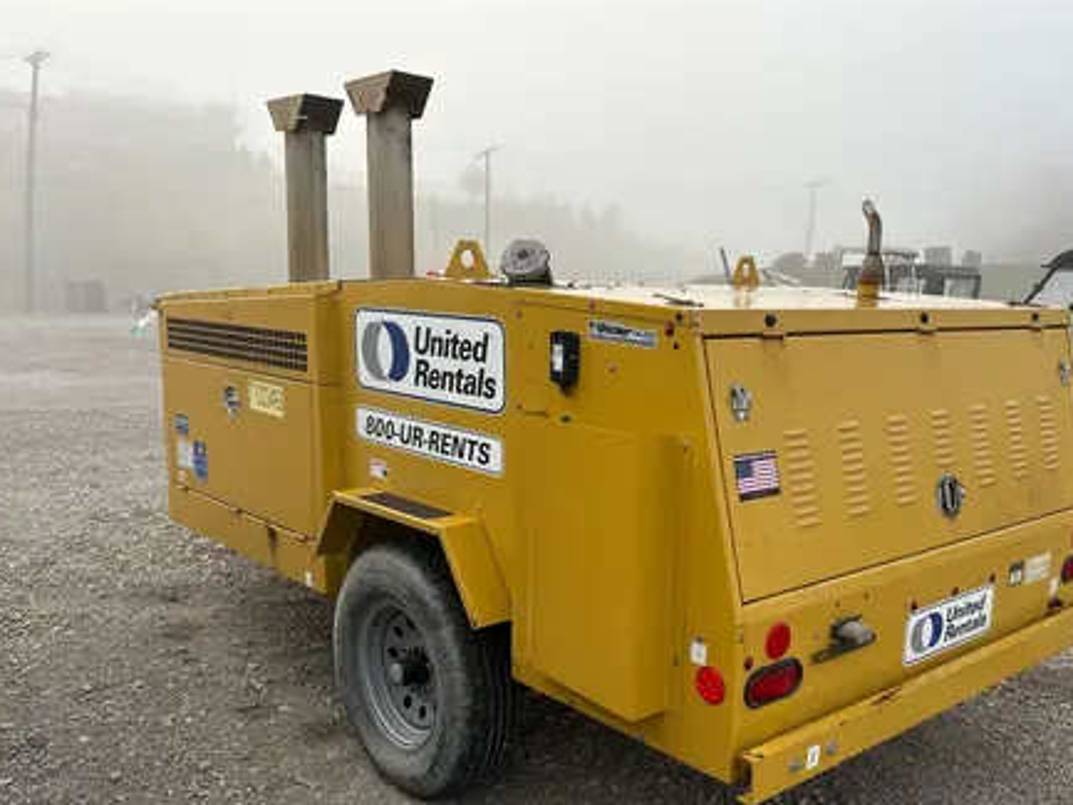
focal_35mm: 33
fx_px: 1023
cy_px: 484
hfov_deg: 55.1
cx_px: 612
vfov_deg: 42.7
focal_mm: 5.96
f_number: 1.6
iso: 50
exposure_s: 1/641
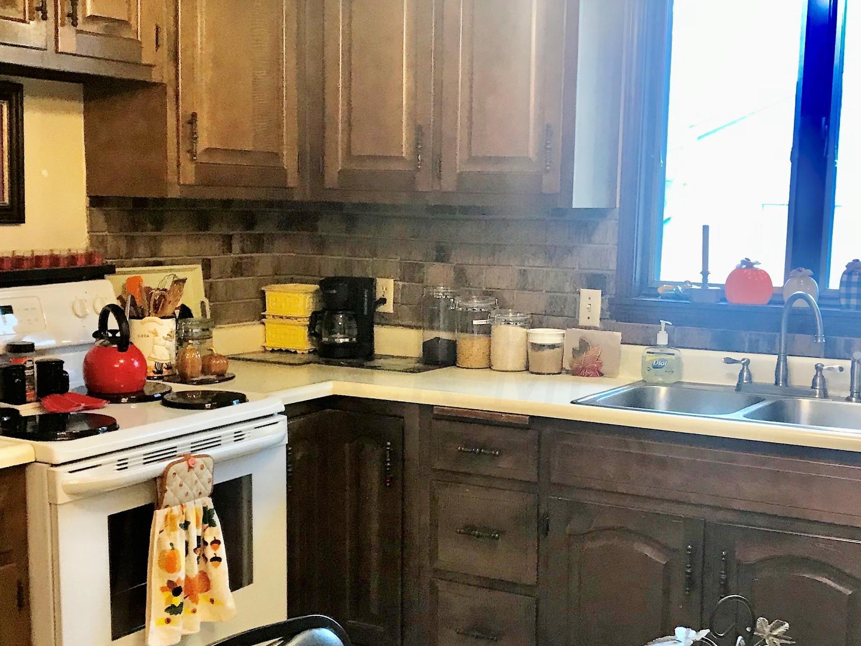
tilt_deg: -8.7
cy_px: 372
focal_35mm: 50
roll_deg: -0.1
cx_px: 502
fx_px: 1244
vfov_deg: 29.1
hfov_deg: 38.1
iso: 40
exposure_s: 1/30
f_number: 1.8
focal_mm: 3.99
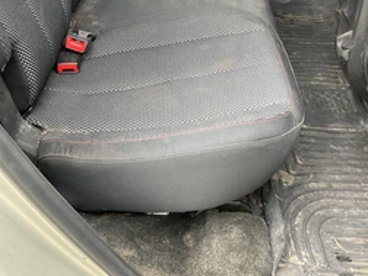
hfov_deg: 41.2
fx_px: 489
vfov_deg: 31.2
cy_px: 86
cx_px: 202
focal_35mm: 46
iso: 64
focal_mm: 3
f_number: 1.8
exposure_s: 1/91
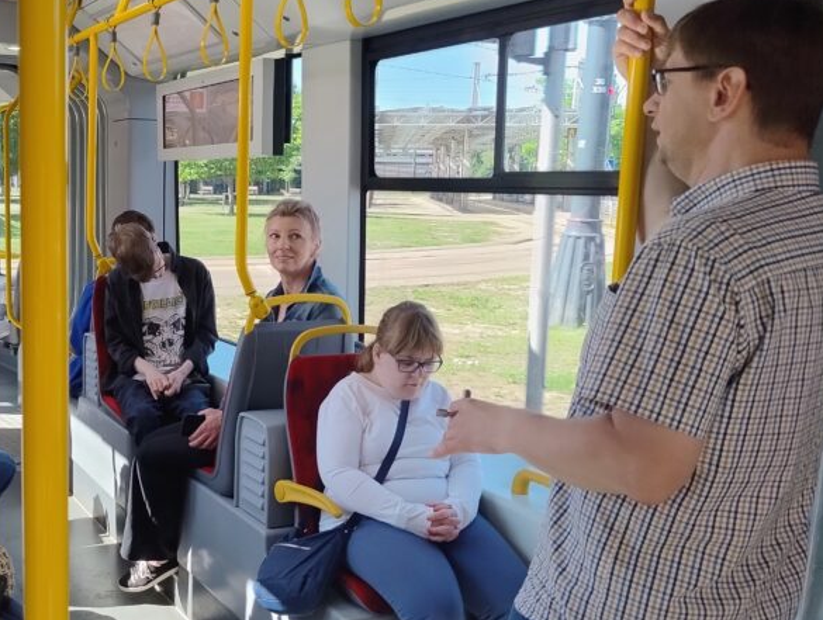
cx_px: 166
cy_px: 321
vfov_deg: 34.5
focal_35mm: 42
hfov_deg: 42.7
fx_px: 1000
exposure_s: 1/100
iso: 151
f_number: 1.8
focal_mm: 5.56
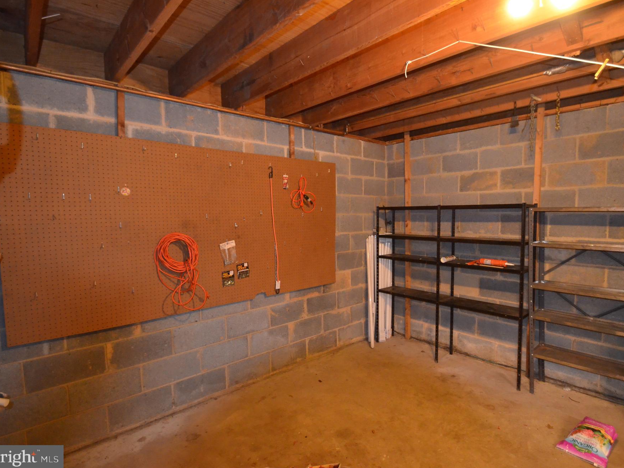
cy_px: 229
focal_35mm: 19
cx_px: 351
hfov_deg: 85.6
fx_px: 335
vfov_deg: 69.9
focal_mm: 11
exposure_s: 1/60
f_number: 3.5
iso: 3200
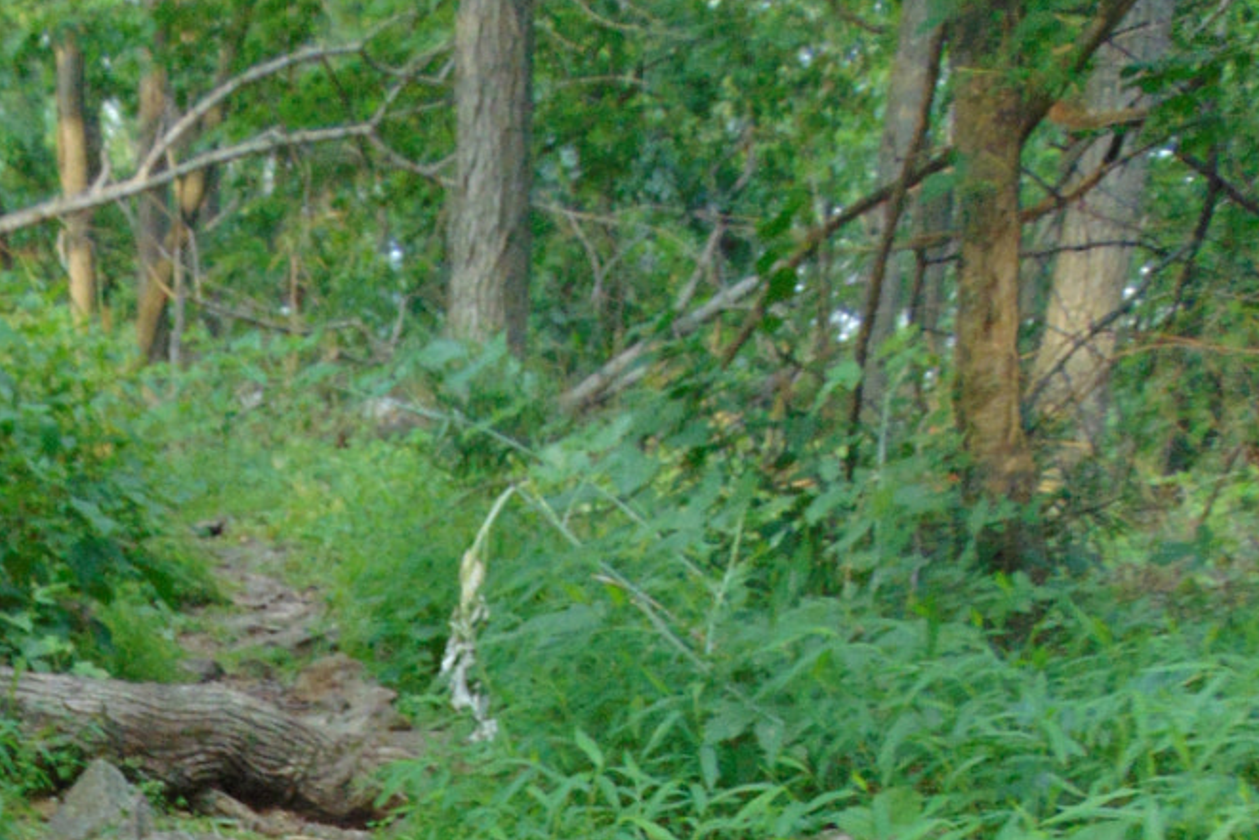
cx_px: 225
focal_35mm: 63
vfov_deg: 20.0
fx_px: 2203
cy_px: 1046
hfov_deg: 31.0
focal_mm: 4.5
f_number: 3
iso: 200
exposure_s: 1/30
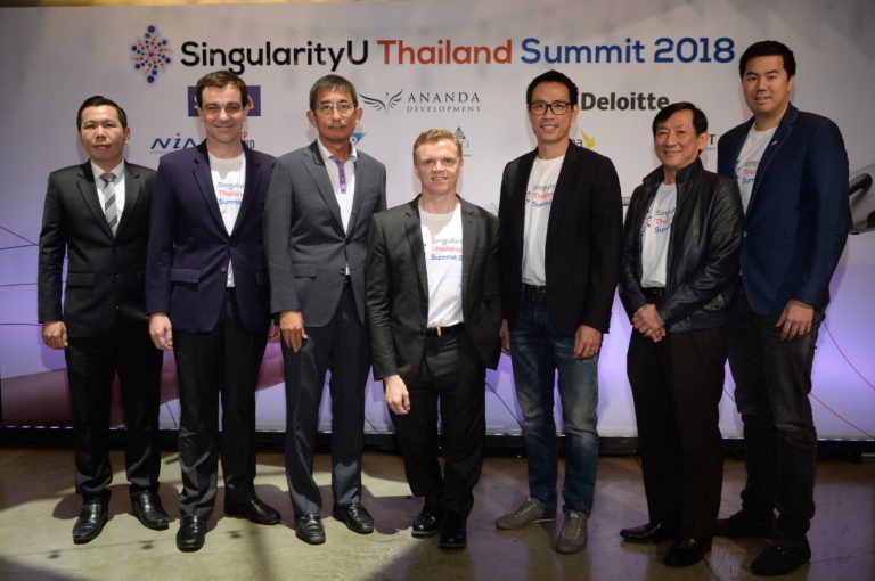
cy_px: 290
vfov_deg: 38.8
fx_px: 825
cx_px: 438
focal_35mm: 34
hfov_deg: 55.9
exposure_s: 1/200
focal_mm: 34
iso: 1250
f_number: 5
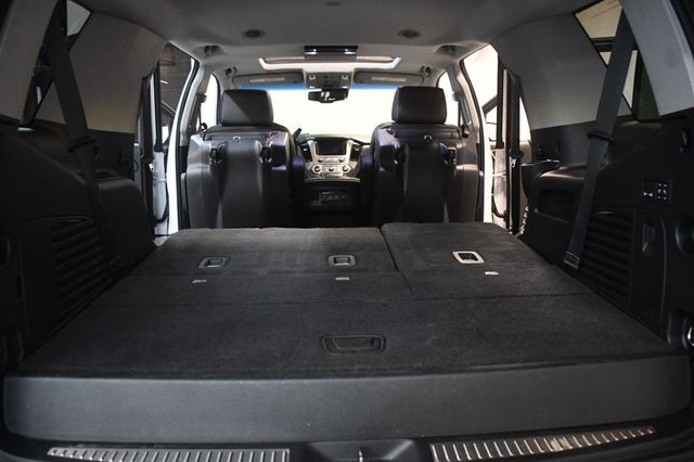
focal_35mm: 27
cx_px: 347
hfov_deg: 67.4
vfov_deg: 47.9
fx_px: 520
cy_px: 231
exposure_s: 1/60
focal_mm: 18
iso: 3200
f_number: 3.5
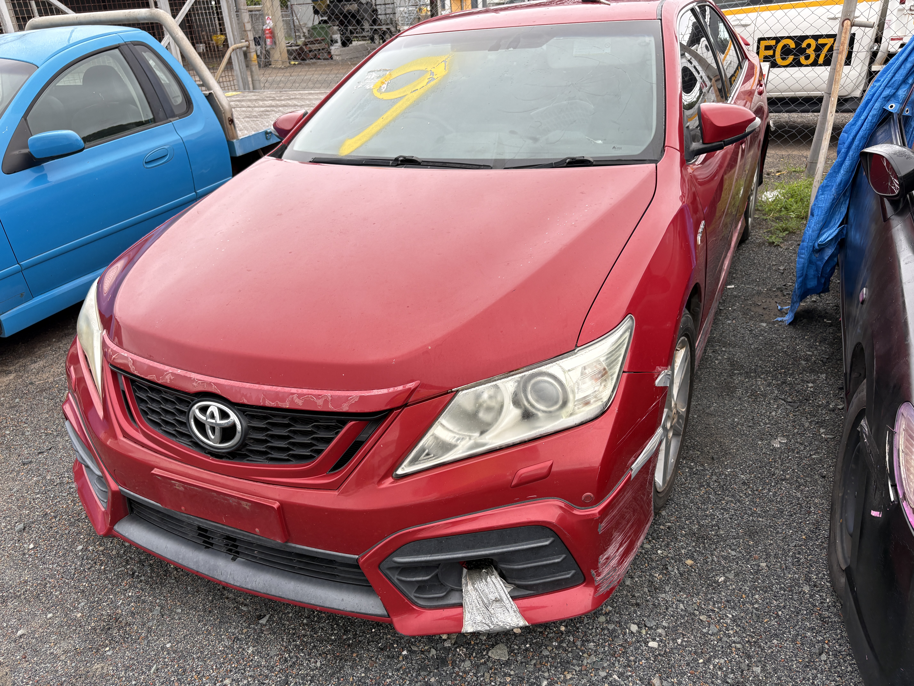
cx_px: 457
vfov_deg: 53.1
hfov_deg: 67.3
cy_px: 343
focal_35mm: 26
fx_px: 687
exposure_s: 1/222
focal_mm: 5.96
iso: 40
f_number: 1.6
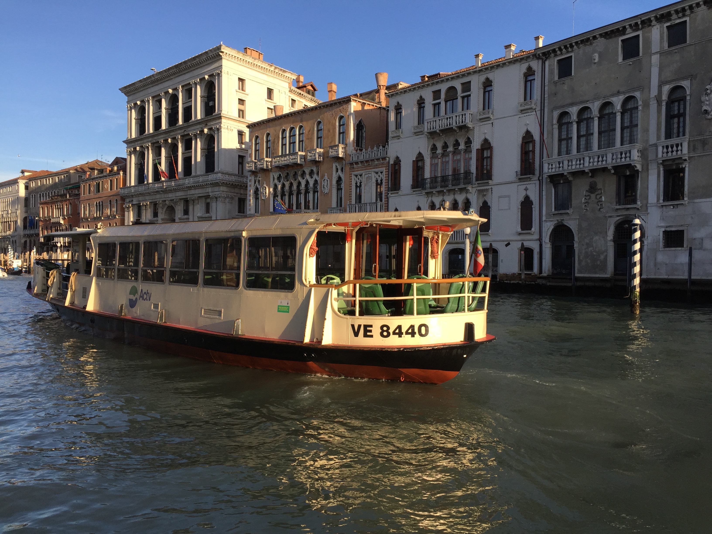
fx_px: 596
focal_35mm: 29
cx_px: 356
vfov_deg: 48.2
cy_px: 267
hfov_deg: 61.7
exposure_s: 1/1099
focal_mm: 4.15
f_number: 2.2
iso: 32
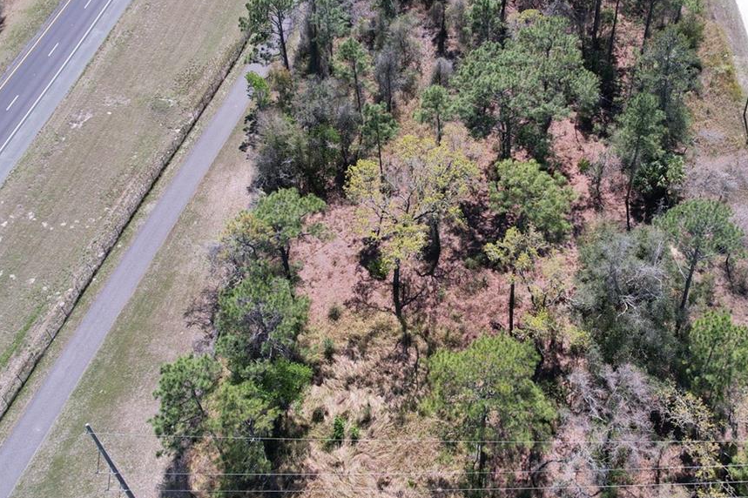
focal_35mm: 41
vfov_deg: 32.5
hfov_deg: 47.1
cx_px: 459
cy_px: 195
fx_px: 852
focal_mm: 8.38
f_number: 2.8
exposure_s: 1/80
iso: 200
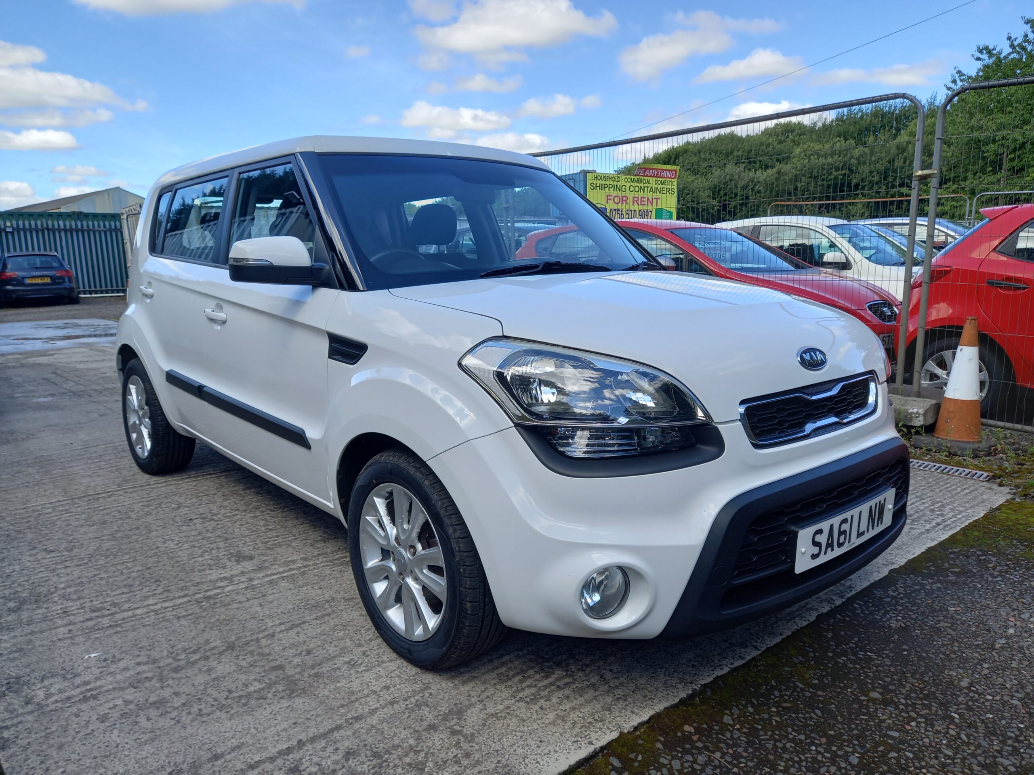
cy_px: 388
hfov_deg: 69.4
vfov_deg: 54.9
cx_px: 517
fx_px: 747
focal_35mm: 25
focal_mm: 4.6
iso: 25
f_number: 2
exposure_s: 1/250
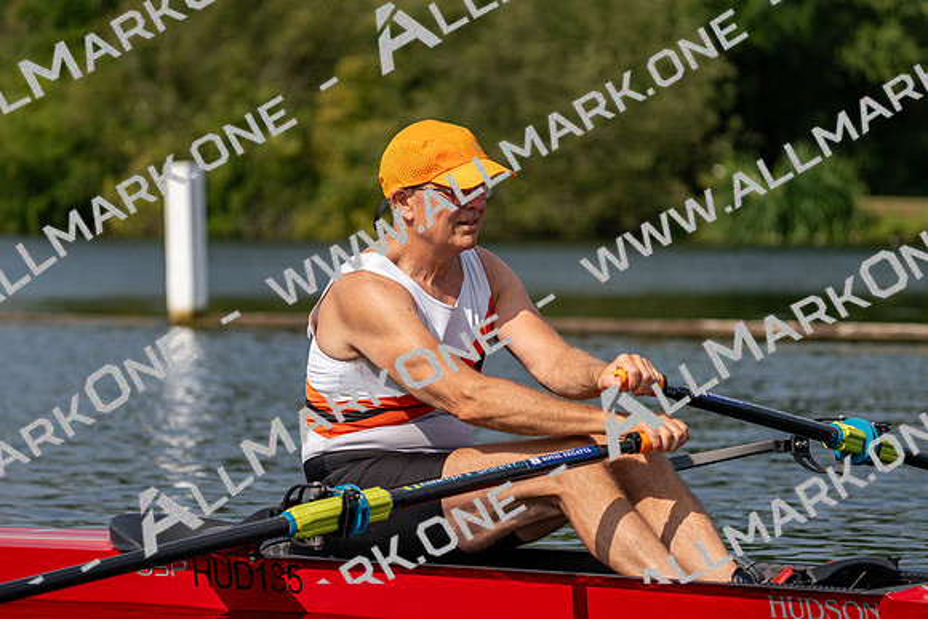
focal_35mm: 200
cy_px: 310
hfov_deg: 10.3
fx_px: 5157
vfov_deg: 6.9
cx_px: 464
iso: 160
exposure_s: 1/1600
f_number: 5.6
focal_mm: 200
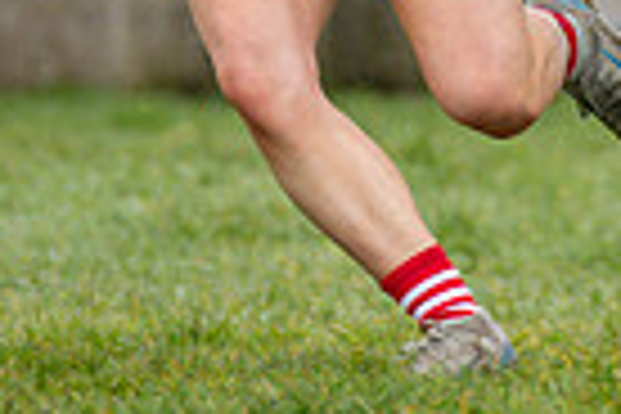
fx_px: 29323
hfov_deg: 1.2
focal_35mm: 1700
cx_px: 591
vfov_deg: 0.8
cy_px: -232
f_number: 2.8
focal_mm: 300
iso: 320
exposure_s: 1/1000
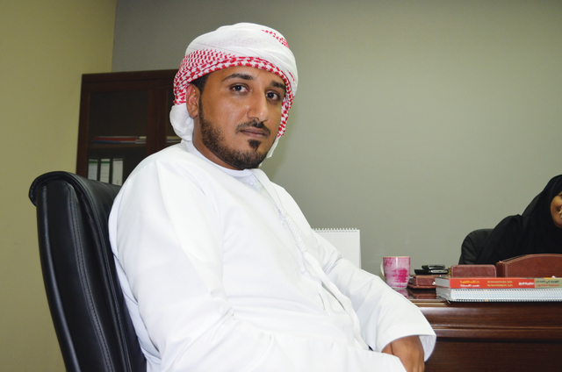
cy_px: 186
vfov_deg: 36.7
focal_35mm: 36
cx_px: 281
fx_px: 561
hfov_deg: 53.2
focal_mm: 24
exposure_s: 1/60
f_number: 4
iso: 900
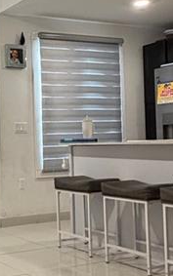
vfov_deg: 32.5
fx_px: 475
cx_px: -40
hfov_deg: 19.3
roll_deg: +1.2
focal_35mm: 63
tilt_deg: +1.9
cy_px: 136
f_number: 2.2
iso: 320
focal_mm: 2.22
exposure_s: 1/60
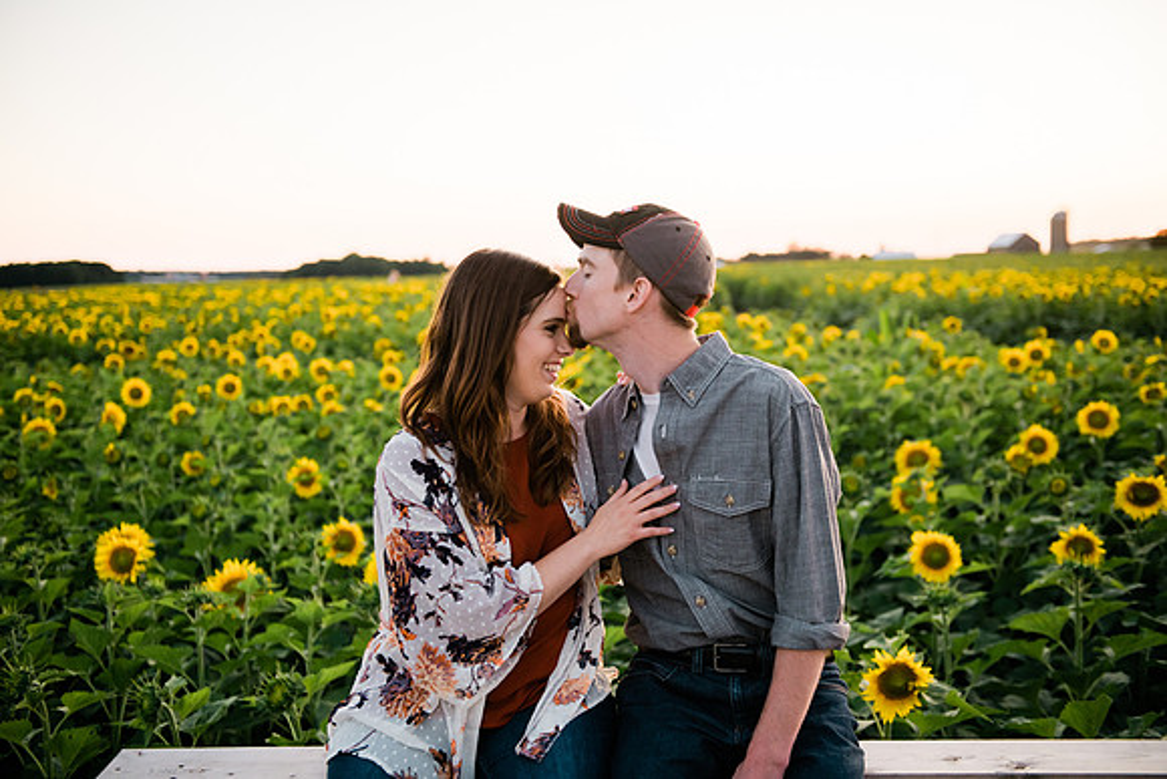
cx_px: 584
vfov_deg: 31.9
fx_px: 1362
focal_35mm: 42
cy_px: 390
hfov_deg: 46.4
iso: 400
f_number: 2.8
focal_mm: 42
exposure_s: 1/640
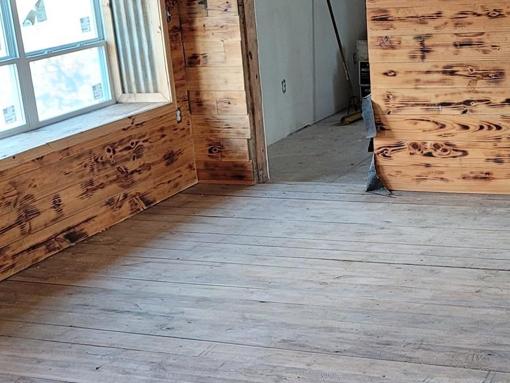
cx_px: 304
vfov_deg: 21.5
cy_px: 256
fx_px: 1002
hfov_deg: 28.5
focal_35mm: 68
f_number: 1.8
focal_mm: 5.4
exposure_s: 1/60
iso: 250
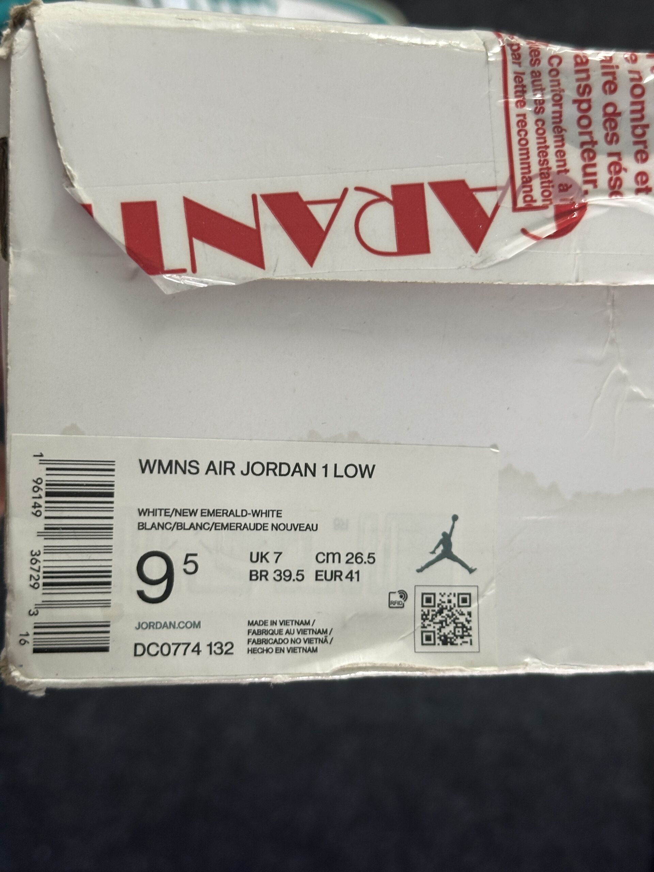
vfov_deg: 39.7
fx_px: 1209
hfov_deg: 30.3
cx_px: 327
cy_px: 436
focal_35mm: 48
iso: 100
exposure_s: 1/50
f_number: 1.78
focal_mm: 6.86
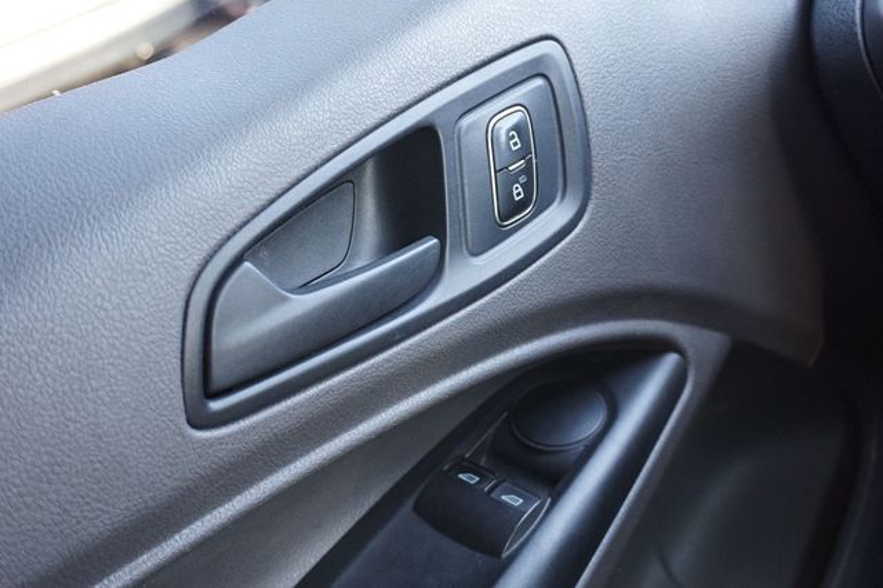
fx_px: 883
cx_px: 442
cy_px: 294
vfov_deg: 36.8
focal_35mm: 36
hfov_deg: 53.2
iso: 500
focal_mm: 24
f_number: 4.5
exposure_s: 1/60
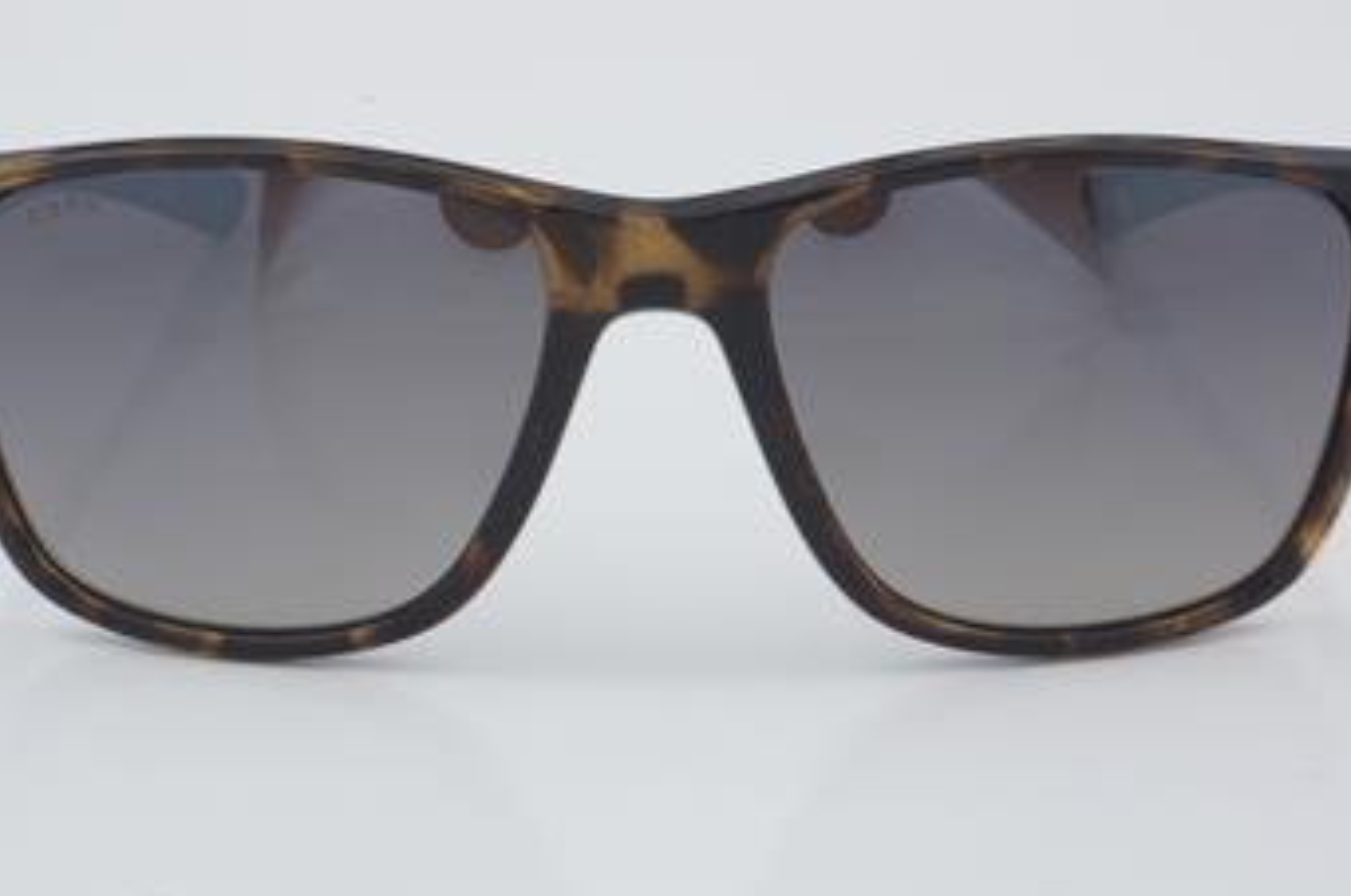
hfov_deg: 21.1
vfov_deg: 14.1
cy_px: 395
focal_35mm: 97
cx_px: 660
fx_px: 3619
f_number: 32
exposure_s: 1/3
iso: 100
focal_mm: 55
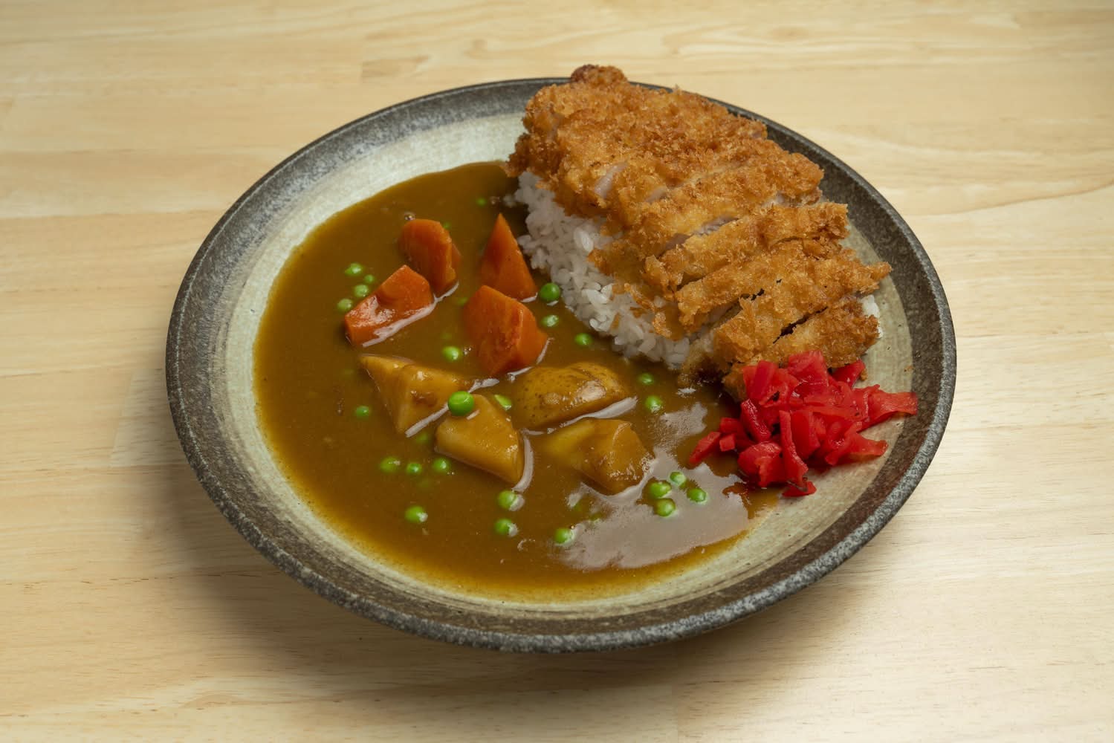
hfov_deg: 52.2
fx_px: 1136
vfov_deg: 36.2
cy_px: 372
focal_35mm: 37
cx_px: 557
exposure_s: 1/100
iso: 200
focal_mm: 36.7
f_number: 9
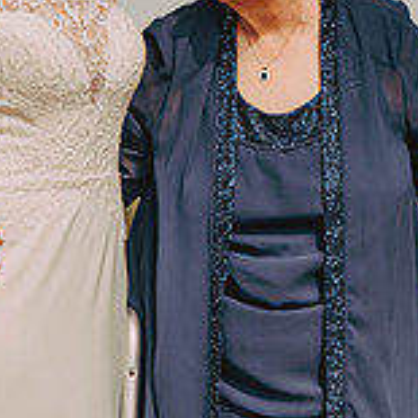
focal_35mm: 394
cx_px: 194
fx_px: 5383
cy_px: 13
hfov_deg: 4.4
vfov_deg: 4.4
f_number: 2.8
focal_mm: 160
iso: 200
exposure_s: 1/3200
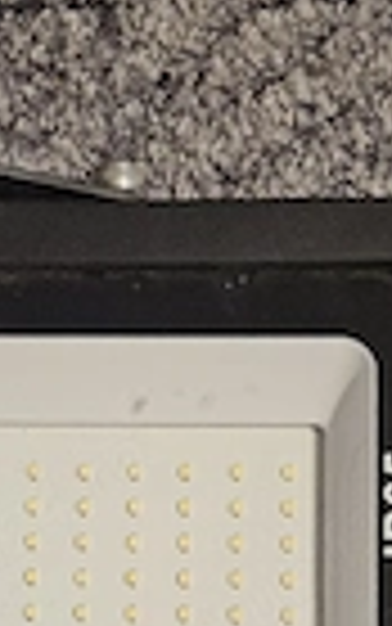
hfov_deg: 18.5
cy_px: 599
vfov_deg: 27.9
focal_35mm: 70
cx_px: 90
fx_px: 1195
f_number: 1.8
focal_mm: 5.4
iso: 800
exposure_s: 1/50.3
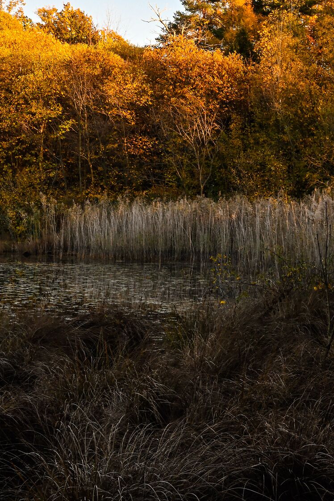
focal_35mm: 77
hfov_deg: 17.7
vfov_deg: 26.2
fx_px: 1071
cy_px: 188
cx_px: 193
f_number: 22
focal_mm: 36
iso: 64
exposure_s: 1/5
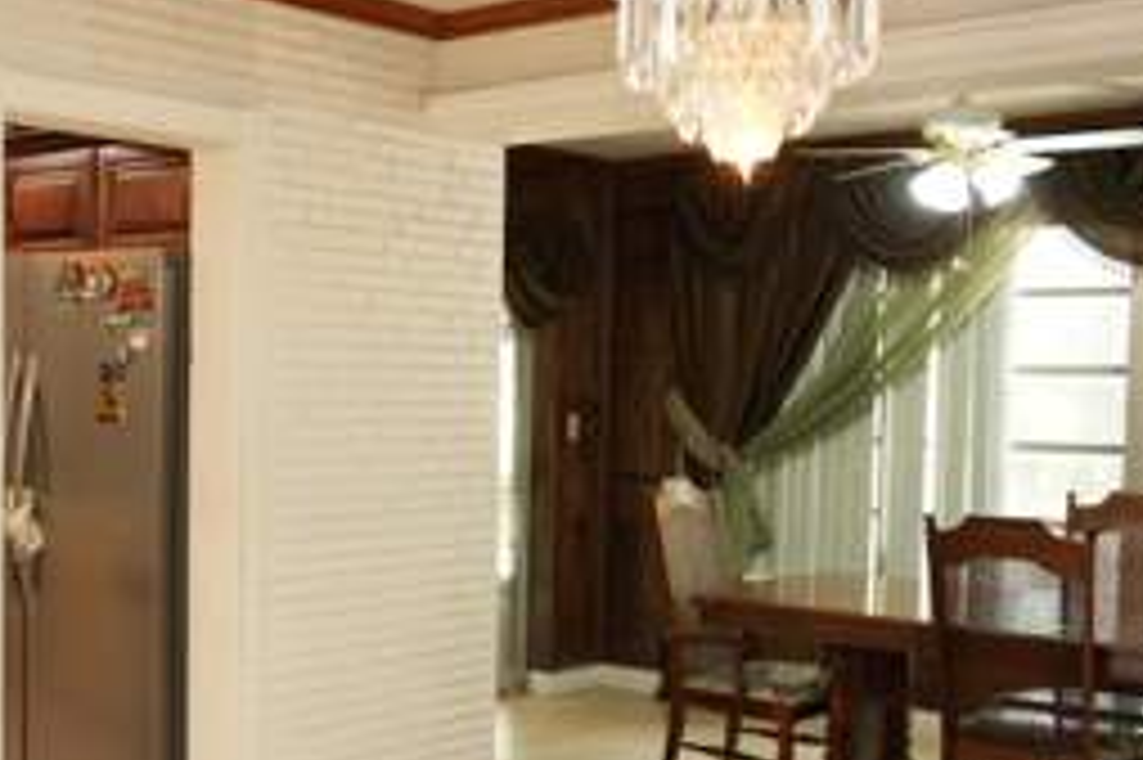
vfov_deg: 25.4
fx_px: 1682
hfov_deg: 35.8
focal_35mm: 53
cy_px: 472
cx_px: 166
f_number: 3.5
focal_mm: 28
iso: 2500
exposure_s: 1/160
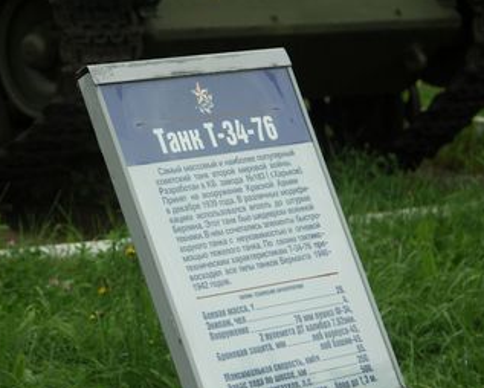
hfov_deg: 9.7
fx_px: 2838
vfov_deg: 7.8
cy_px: 223
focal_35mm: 198
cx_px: 183
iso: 80
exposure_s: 1/200
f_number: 3.5
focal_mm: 41.5
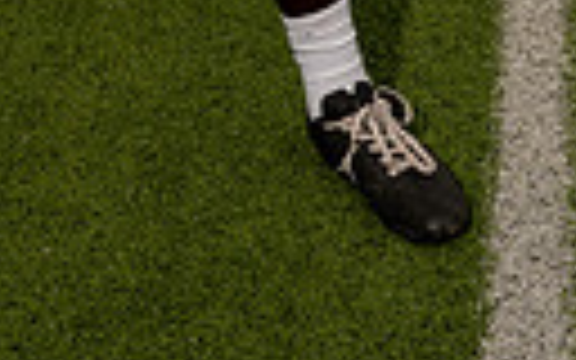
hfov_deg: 13.8
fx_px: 2355
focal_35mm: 150
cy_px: -562
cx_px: 81
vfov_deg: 8.0
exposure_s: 1/250
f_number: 8
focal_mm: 42
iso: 100
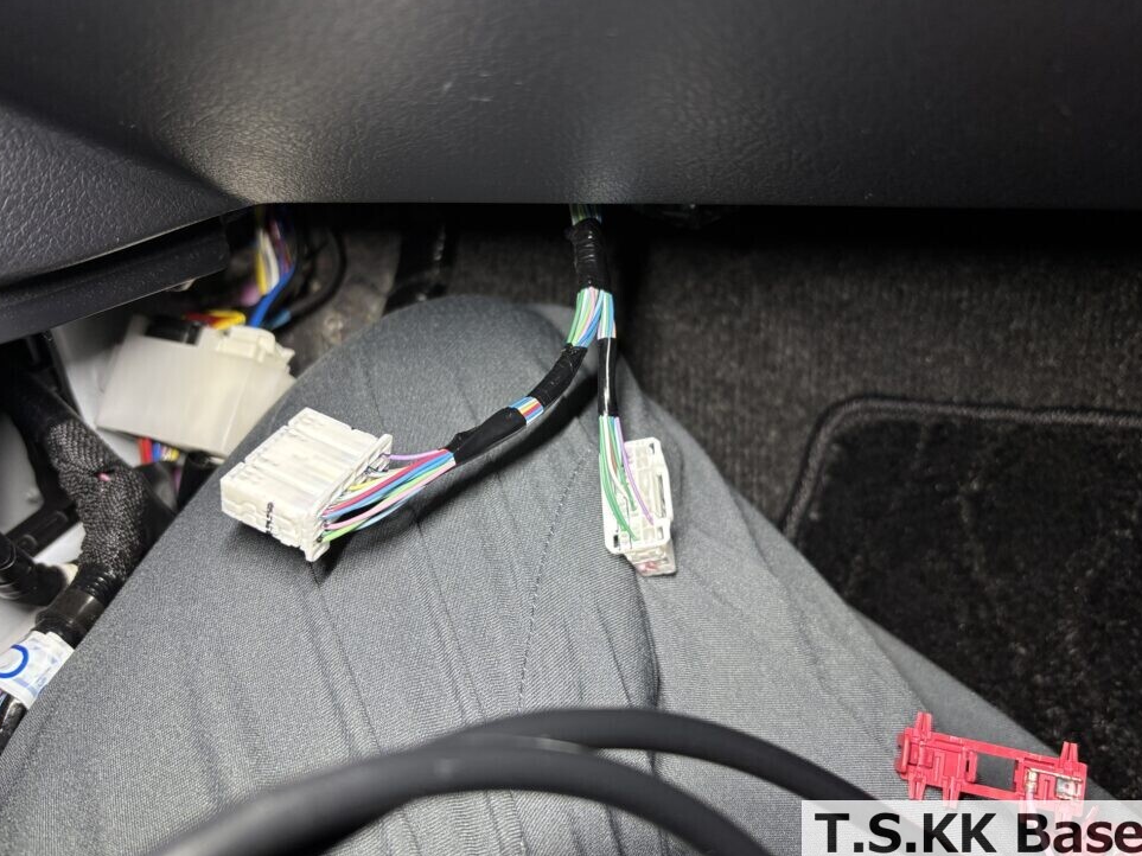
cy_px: 433
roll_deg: +5.6
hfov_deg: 65.3
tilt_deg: -28.4
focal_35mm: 27
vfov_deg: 51.3
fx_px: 891
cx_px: 564
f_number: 1.6
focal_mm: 5.96
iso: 80
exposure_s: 1/121
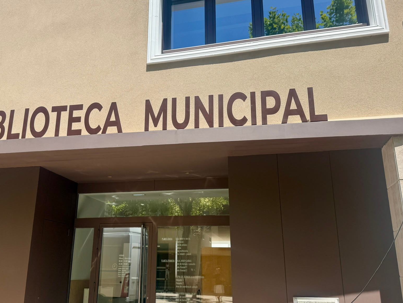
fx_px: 373
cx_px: 175
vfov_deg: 44.2
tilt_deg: +16.4
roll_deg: -0.8
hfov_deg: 56.6
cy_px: 155
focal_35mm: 32
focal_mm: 6.76
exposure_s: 1/2703
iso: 80
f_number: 1.78
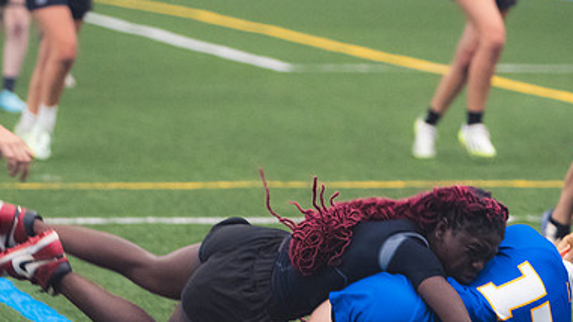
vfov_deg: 3.9
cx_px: 334
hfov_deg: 6.9
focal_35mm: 311
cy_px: 253
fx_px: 4724
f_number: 2.8
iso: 4000
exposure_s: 1/320
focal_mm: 130
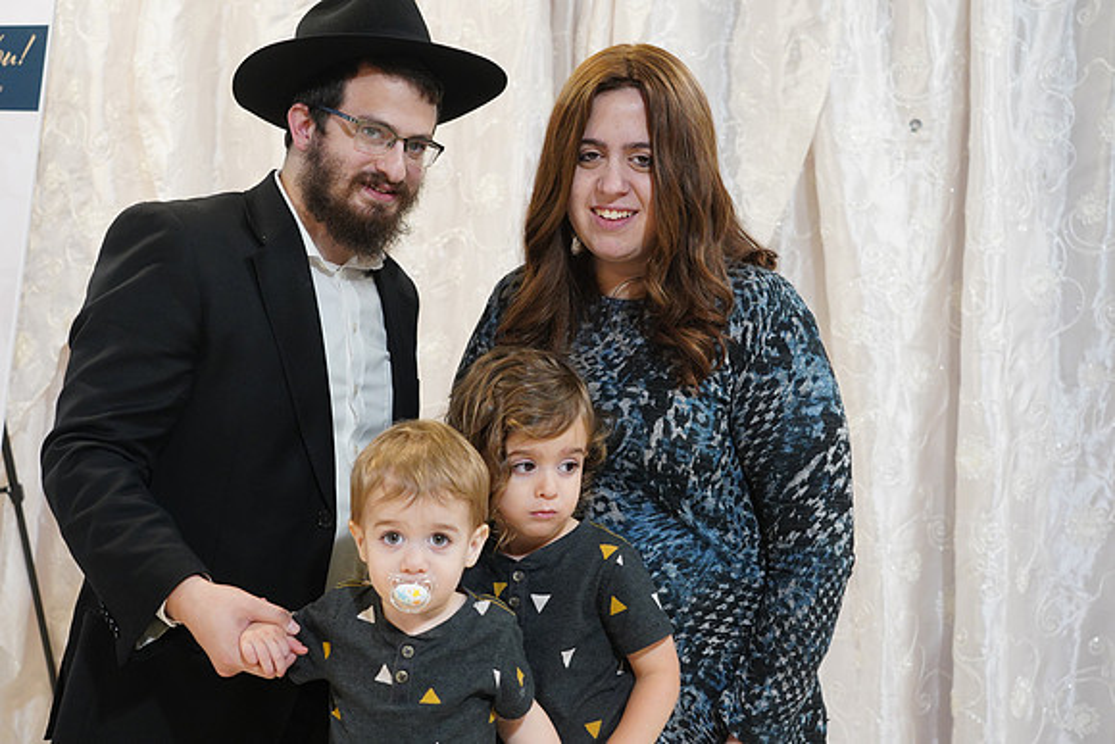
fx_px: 1549
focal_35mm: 50
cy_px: 372
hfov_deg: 39.6
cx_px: 558
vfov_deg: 27.0
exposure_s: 1/100
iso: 3200
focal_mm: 50
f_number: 5
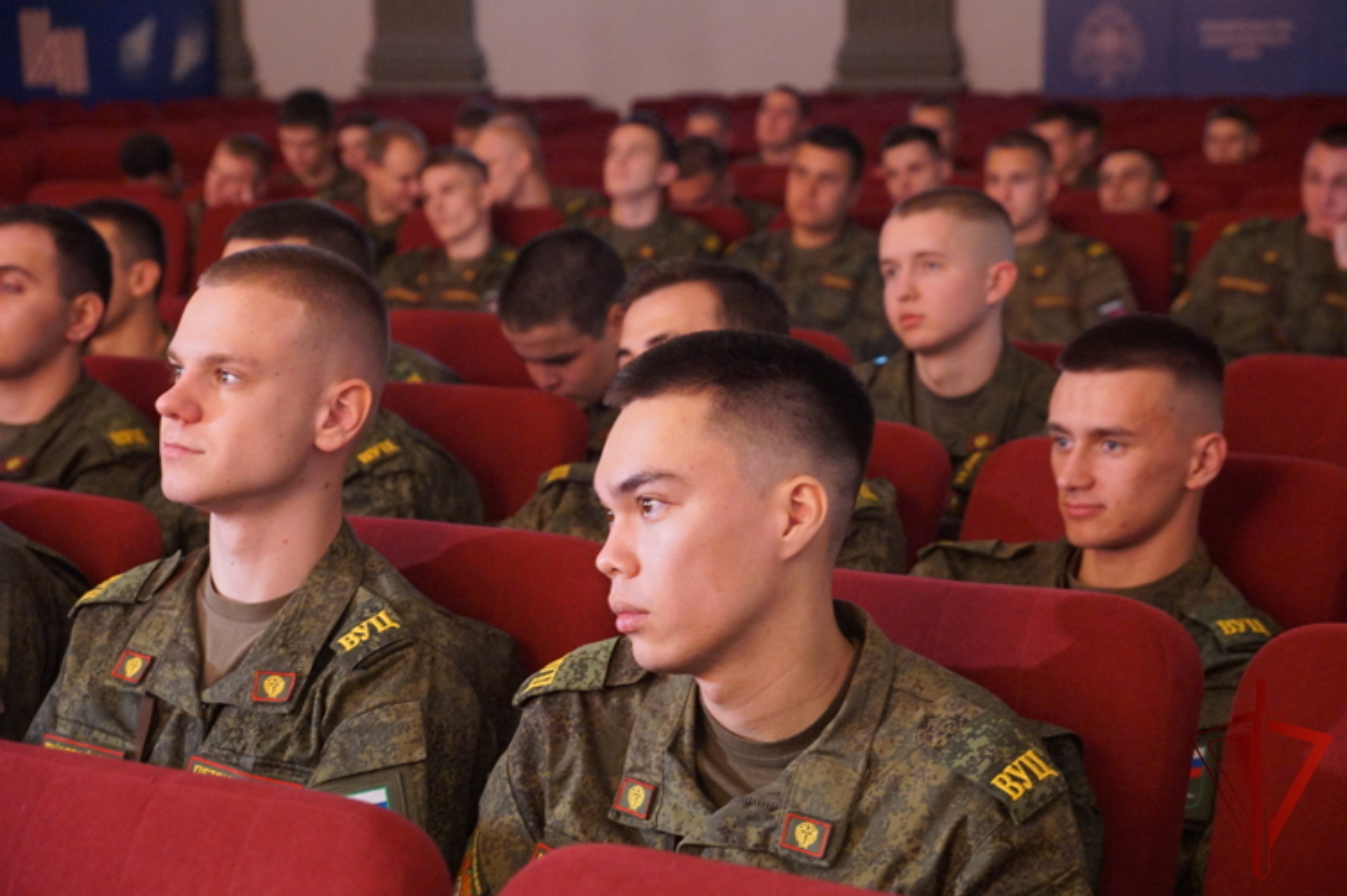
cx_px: 674
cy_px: 448
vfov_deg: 18.1
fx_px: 2804
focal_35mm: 75
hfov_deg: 27.0
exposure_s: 1/3
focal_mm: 50
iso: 3200
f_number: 5
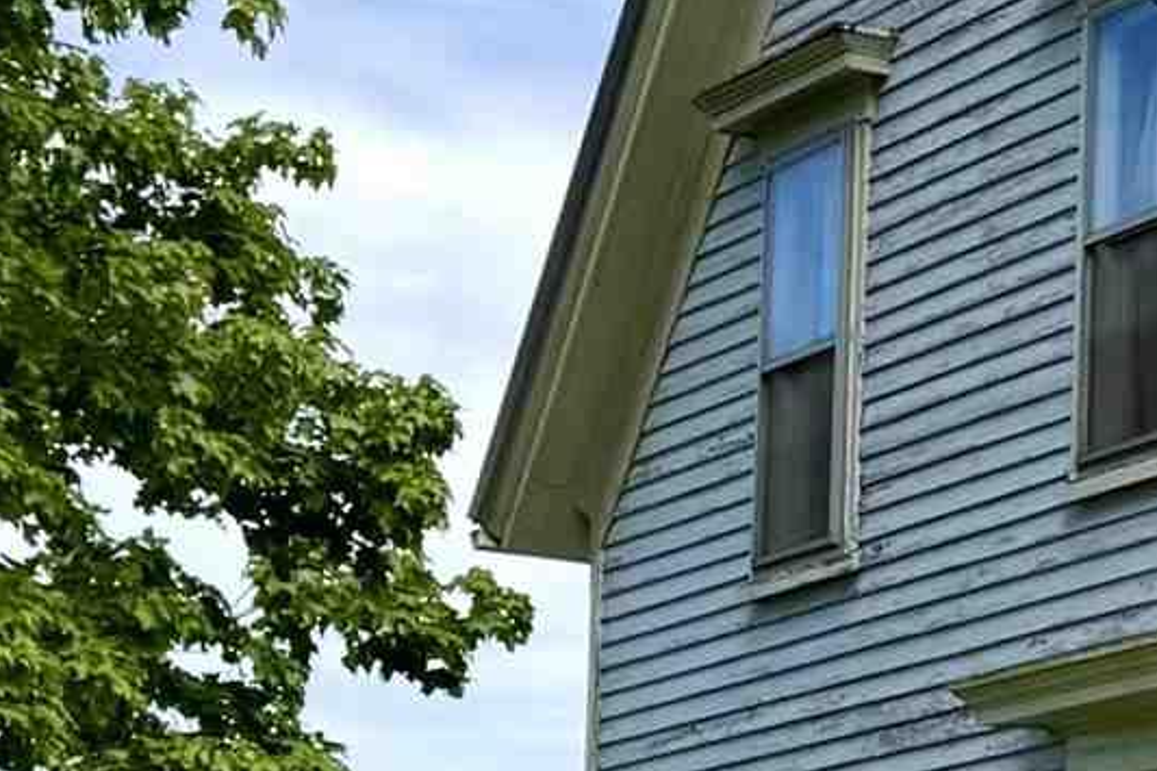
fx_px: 4626
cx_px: 2859
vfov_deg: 9.2
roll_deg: +0.5
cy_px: 1208
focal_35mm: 144
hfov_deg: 11.5
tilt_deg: +3.1
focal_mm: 6.76
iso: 80
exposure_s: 1/6711
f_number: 1.78
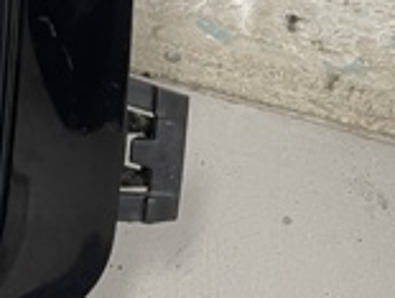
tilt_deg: -34.9
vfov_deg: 13.6
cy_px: -143
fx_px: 1178
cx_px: -209
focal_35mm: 103
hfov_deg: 17.1
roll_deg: +2.0
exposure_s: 1/50
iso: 100
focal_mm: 5.1
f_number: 1.6
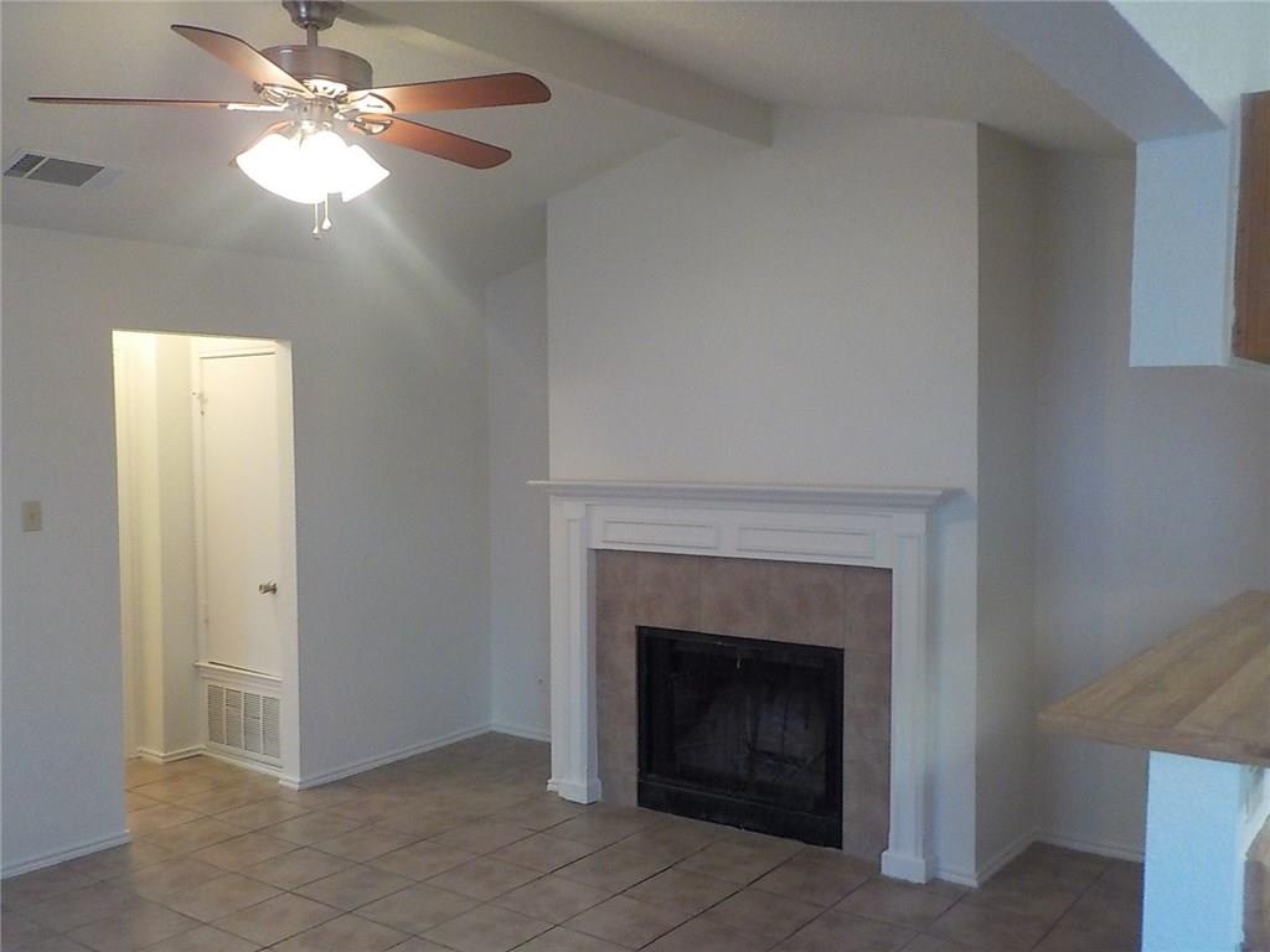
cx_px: 635
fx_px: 1101
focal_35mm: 30
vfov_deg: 46.8
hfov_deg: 60.0
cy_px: 476
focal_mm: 4.1
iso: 360
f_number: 3.3
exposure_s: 1/30
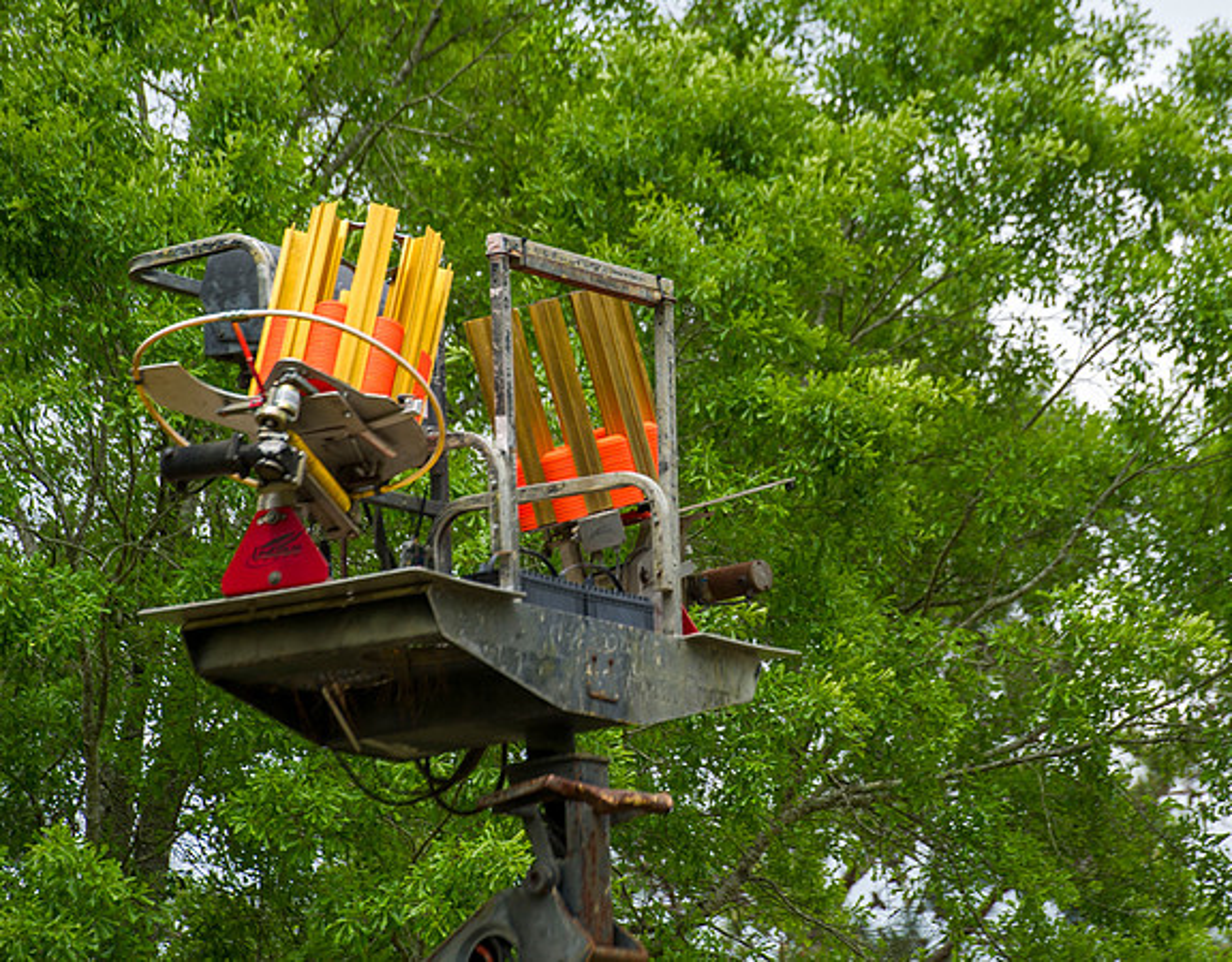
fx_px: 9635
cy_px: 451
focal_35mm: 267
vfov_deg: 5.7
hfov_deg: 7.3
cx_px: 701
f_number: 5
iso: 200
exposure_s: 1/400
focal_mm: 200
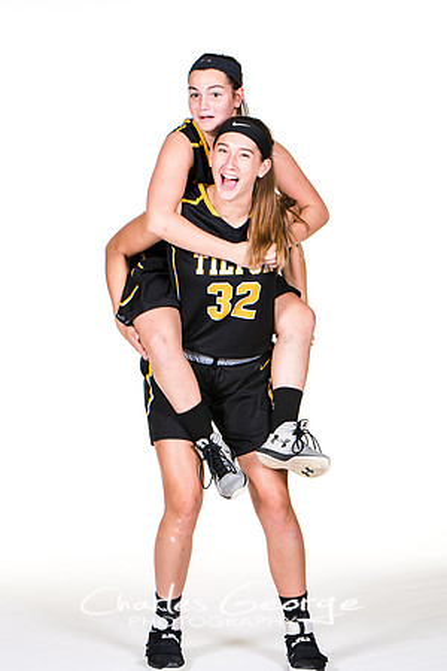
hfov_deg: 9.6
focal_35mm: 142
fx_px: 2654
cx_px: 224
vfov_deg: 14.4
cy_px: 336
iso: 200
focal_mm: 95
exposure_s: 1/160
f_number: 6.3
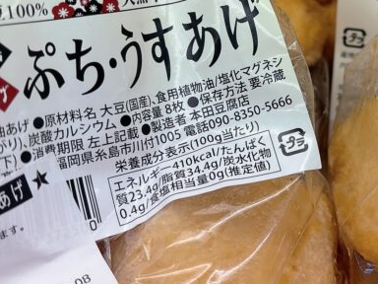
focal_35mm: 65
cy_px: 76
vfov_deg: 22.4
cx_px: 306
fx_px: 710
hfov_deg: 29.1
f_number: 1.6
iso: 40
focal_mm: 5.96
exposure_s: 1/262
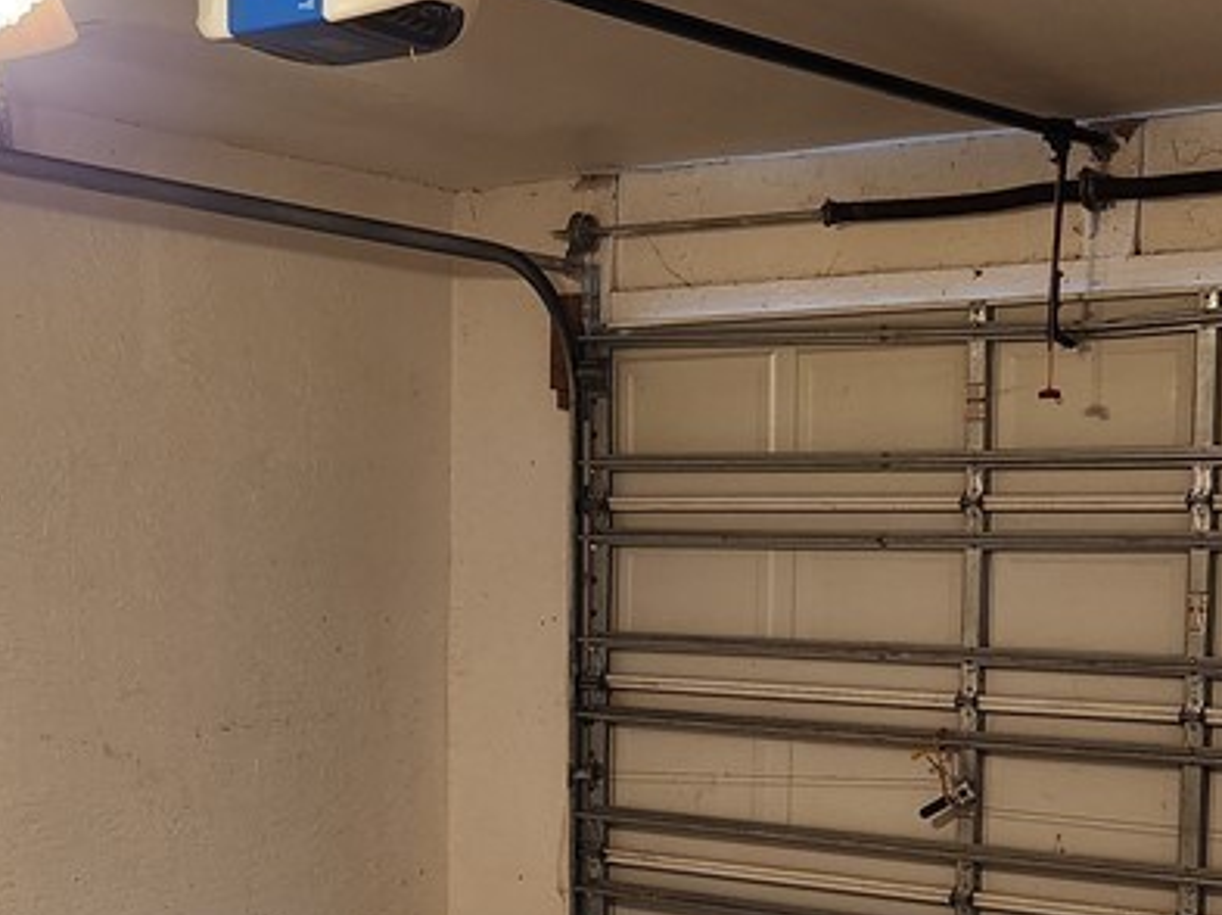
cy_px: 710
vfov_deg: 24.1
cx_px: 513
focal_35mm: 60
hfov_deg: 32.1
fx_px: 2116
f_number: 1.8
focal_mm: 5.4
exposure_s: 1/120
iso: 400
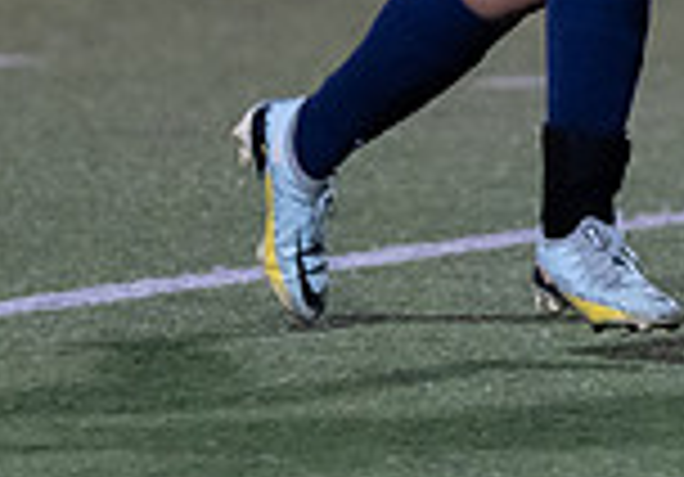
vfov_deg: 1.2
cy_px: -451
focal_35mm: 1218
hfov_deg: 1.7
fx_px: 23473
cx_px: 558
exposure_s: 1/1000
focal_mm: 200
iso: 4000
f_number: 2.8
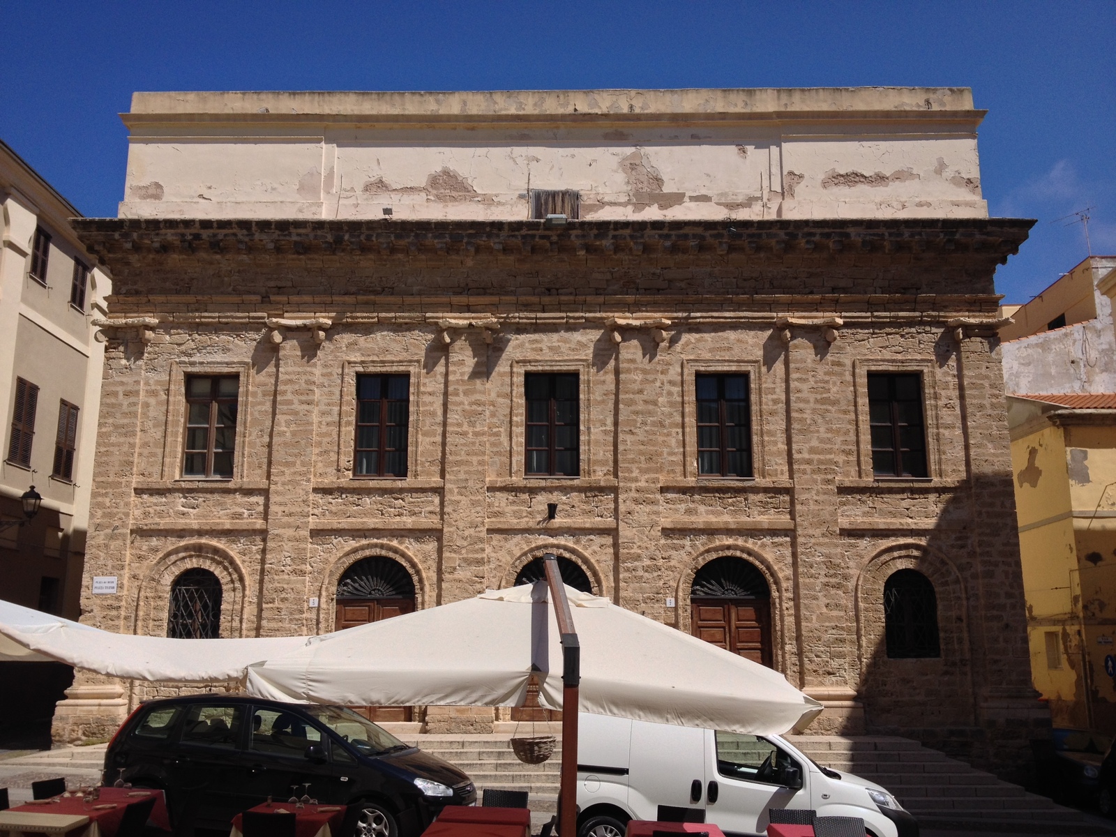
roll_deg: +0.1
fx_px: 1128
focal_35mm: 35
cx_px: 558
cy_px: 418
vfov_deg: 40.7
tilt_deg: +10.6
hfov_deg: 52.6
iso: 50
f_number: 2.4
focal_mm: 4.28
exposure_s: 1/2513
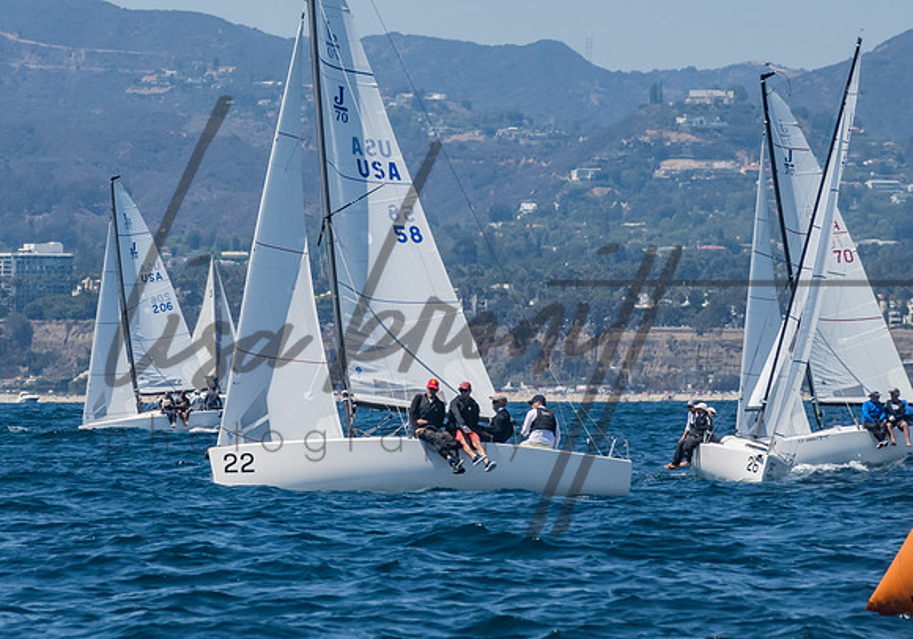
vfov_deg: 3.6
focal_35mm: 394
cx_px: 364
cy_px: 322
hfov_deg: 5.2
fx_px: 10144
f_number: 14
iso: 640
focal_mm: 220
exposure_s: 1/1250
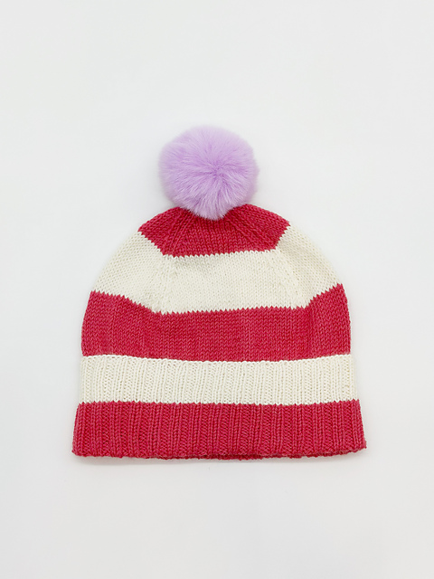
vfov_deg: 39.7
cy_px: 290
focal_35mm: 48
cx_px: 217
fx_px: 802
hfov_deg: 30.3
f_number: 1.78
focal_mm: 6.86
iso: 80
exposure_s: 1/202
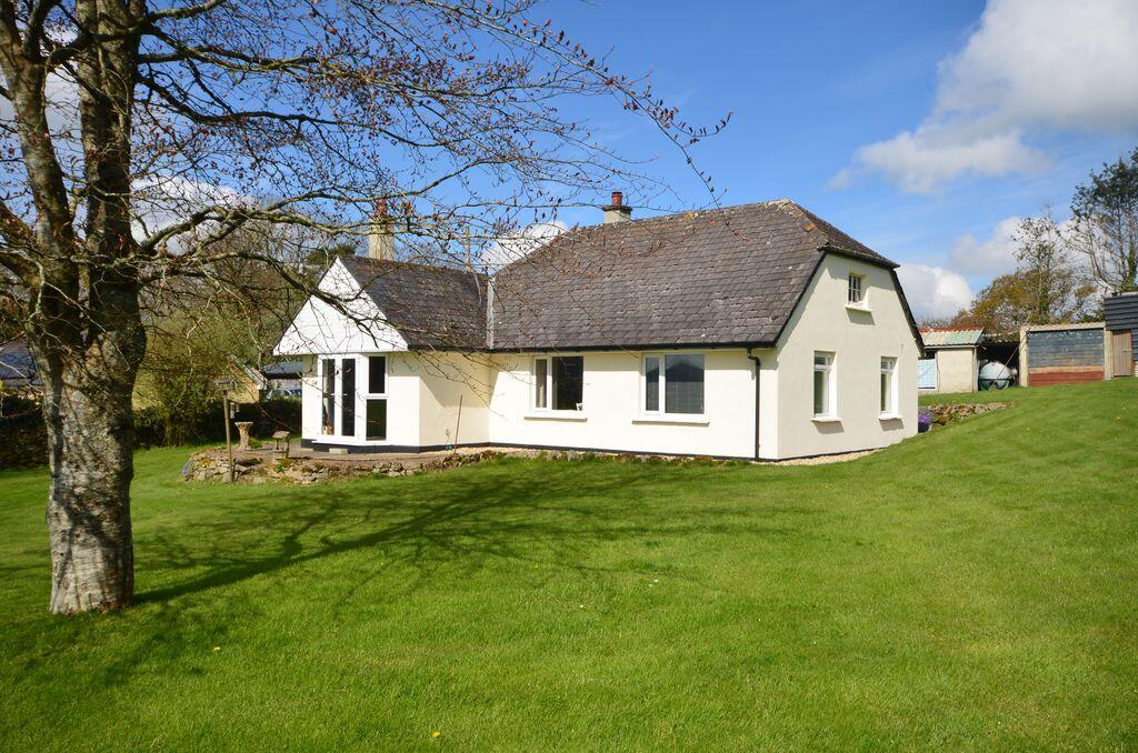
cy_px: 376
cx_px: 569
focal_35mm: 30
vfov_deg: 43.4
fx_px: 946
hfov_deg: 62.0
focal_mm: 20
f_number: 10
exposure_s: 1/320
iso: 200
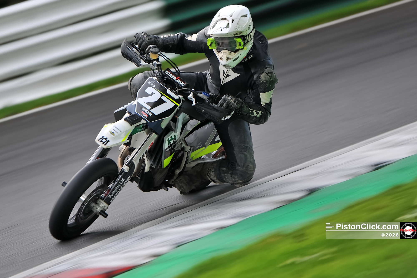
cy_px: 139
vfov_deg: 6.9
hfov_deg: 10.3
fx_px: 2316
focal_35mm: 200
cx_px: 208
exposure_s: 1/160
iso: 160
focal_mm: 200
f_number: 2.8
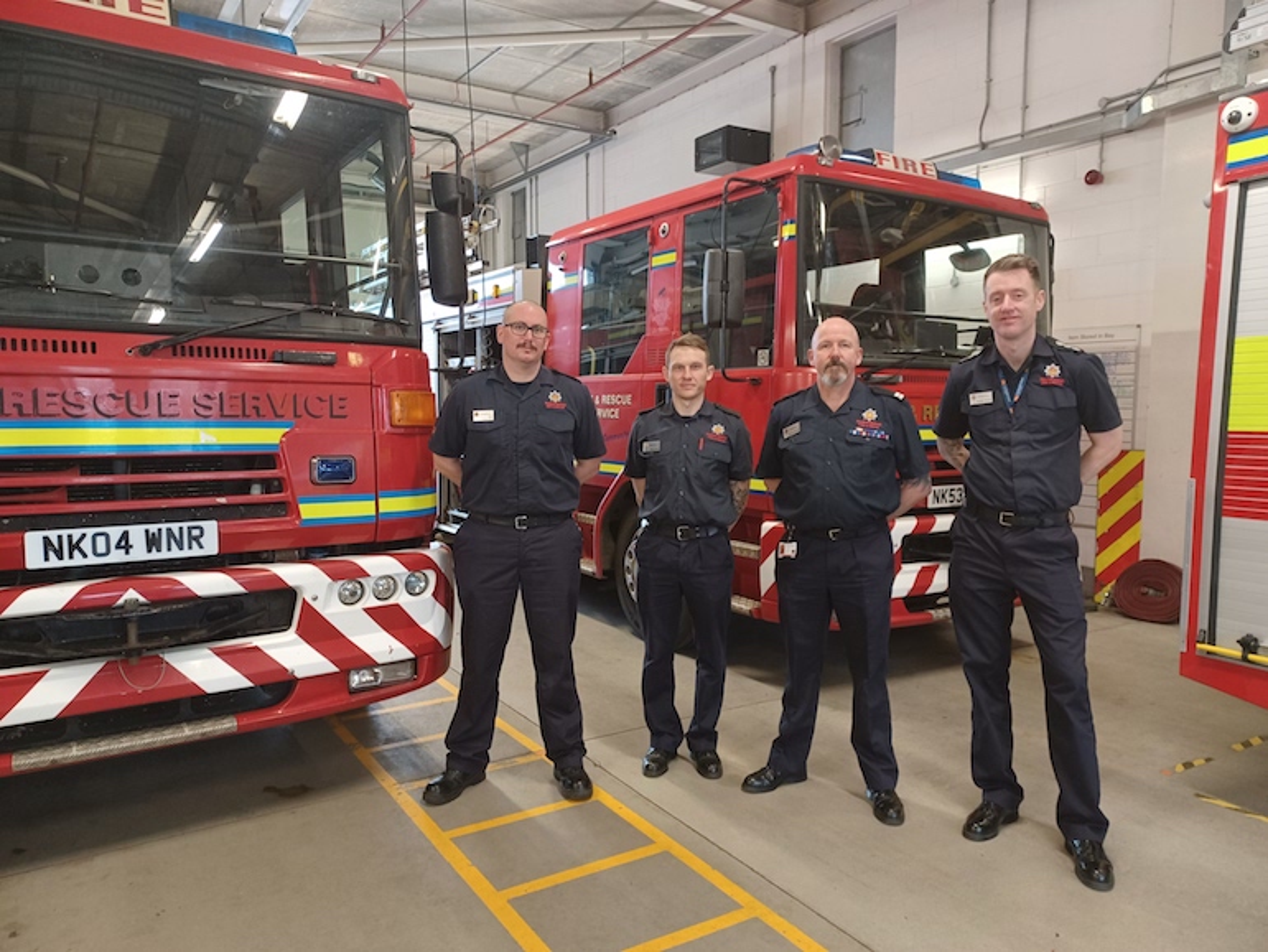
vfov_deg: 54.9
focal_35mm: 25
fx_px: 916
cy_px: 476
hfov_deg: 69.4
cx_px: 634
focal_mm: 4.6
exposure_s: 1/24
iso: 400
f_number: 1.8
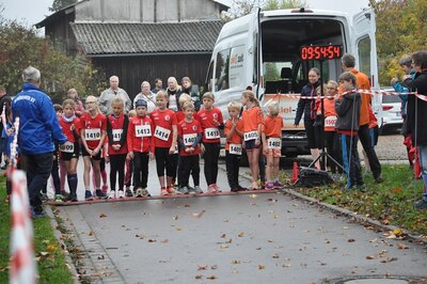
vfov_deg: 11.7
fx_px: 1387
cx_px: 214
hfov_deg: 17.5
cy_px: 142
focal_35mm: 117
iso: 1600
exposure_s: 1/500
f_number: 4.5
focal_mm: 78
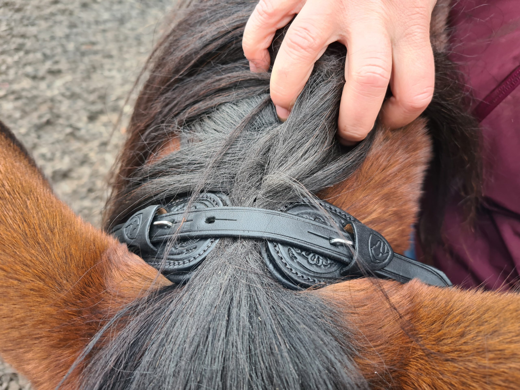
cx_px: 260
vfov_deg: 53.1
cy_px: 195
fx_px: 391
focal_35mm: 26
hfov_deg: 67.3
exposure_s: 1/50
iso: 50
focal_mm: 5.4
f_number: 1.8
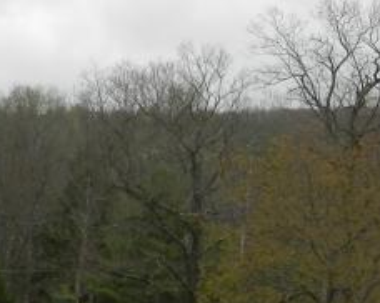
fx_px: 4146
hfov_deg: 5.2
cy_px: 266
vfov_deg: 4.2
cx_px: 460
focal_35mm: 369
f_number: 4.4
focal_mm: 14.9
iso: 160
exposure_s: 1/500
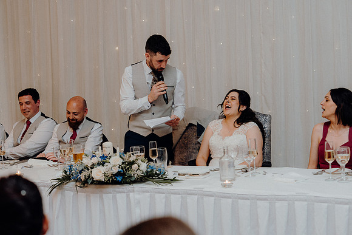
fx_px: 685
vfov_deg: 19.5
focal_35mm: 70
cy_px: 118
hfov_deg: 28.8
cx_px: 176
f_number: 3.5
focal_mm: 70
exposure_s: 1/160
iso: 2500
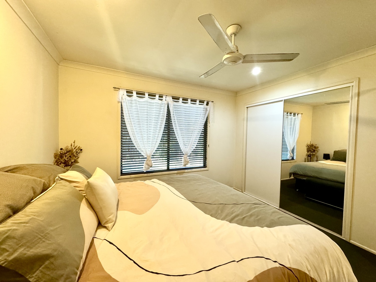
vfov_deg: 85.7
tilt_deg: -1.2
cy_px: 141
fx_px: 152
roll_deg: -0.7
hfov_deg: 102.1
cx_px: 188
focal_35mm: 14
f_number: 2.2
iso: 320
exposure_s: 1/50
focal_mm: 2.22
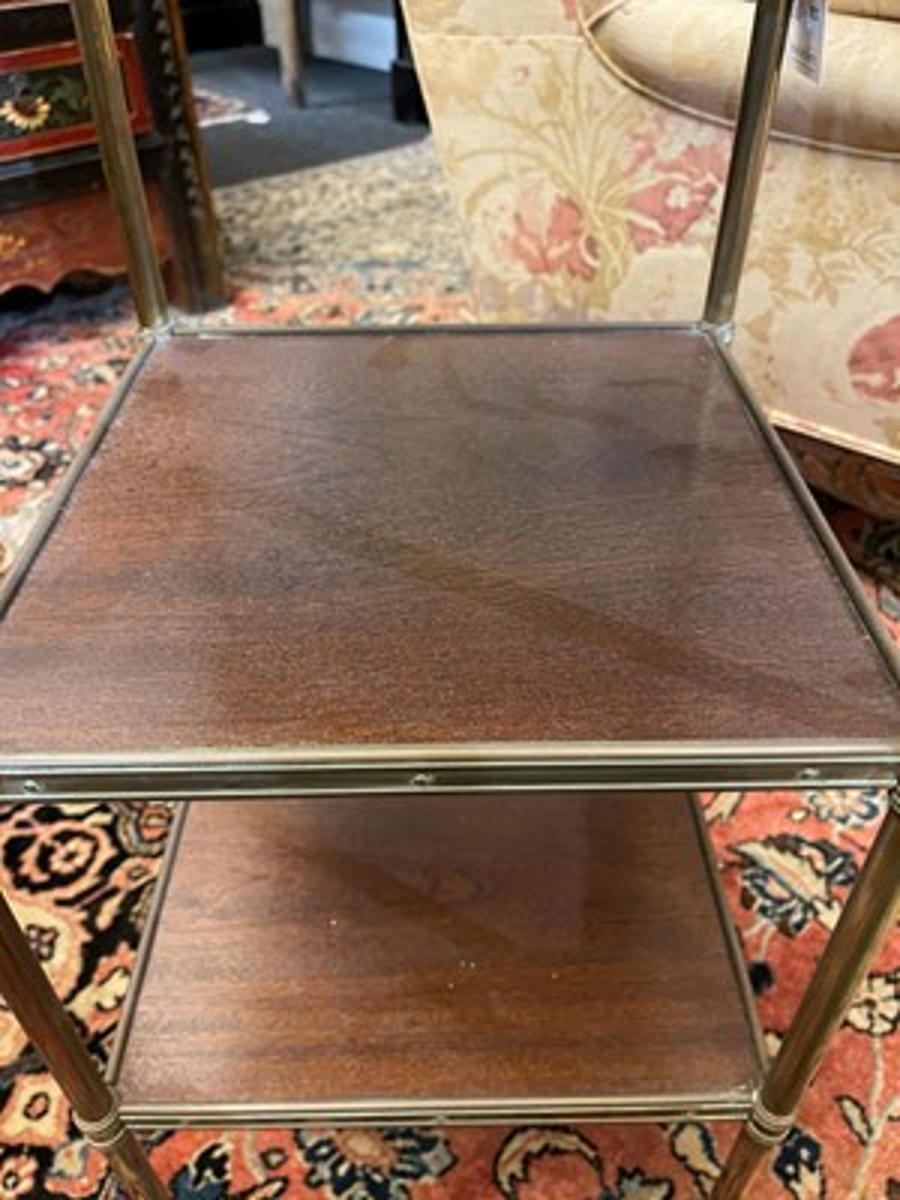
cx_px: 450
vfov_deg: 69.4
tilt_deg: -38.2
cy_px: 600
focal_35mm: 25
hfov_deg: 54.9
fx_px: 867
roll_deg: +0.8
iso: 640
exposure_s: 1/33
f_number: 1.6
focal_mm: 5.1
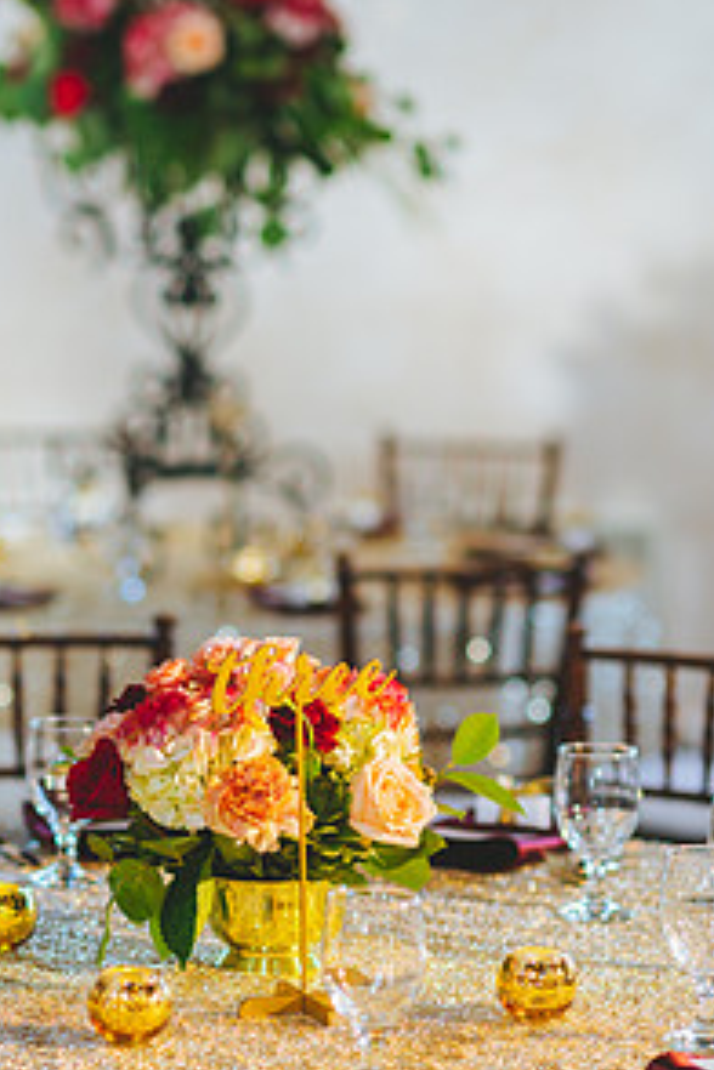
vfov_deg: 15.8
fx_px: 3867
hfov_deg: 10.5
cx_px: 206
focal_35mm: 130
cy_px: 604
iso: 640
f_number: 2
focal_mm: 85
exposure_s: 1/160
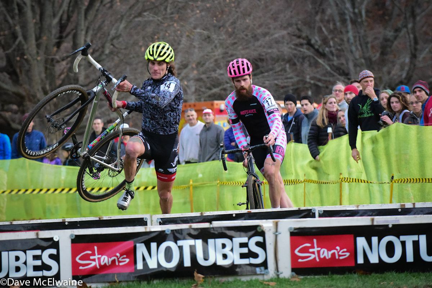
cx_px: 216
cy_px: 144
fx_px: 2160
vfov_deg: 7.6
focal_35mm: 180
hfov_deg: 11.4
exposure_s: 1/1000
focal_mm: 180
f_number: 3.5
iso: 9000
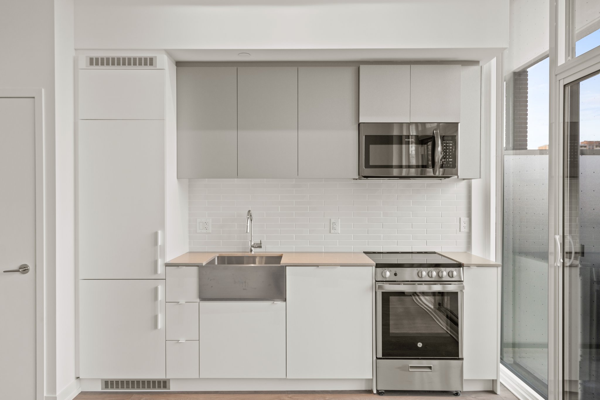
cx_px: 300
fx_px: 417
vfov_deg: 51.3
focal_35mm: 25
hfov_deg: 71.5
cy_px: 200
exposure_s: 1/30
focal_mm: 25
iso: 640
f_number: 4
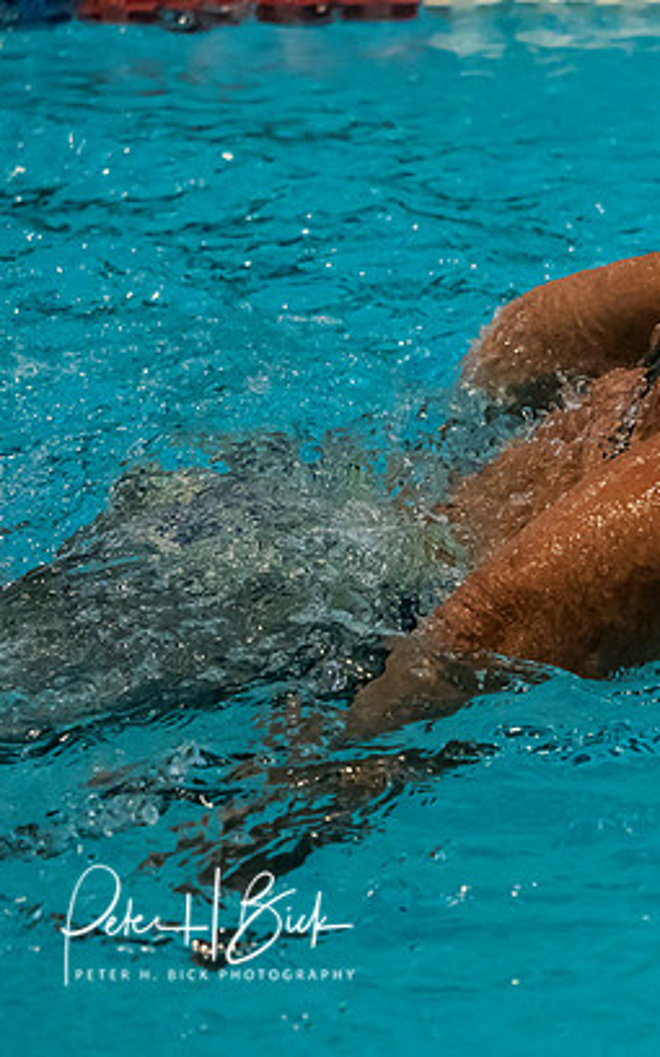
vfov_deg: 14.2
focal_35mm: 147
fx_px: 4231
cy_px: 625
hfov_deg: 8.8
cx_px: 900
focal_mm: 40
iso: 4000
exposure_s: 1/1600
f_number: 2.8
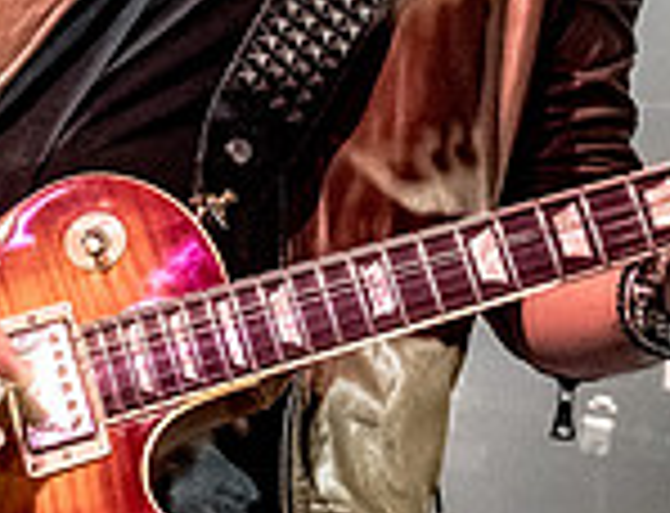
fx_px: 4075
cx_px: 377
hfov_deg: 9.4
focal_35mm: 209
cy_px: -215
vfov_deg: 7.1
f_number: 4
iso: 1600
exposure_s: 1/160
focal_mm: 21
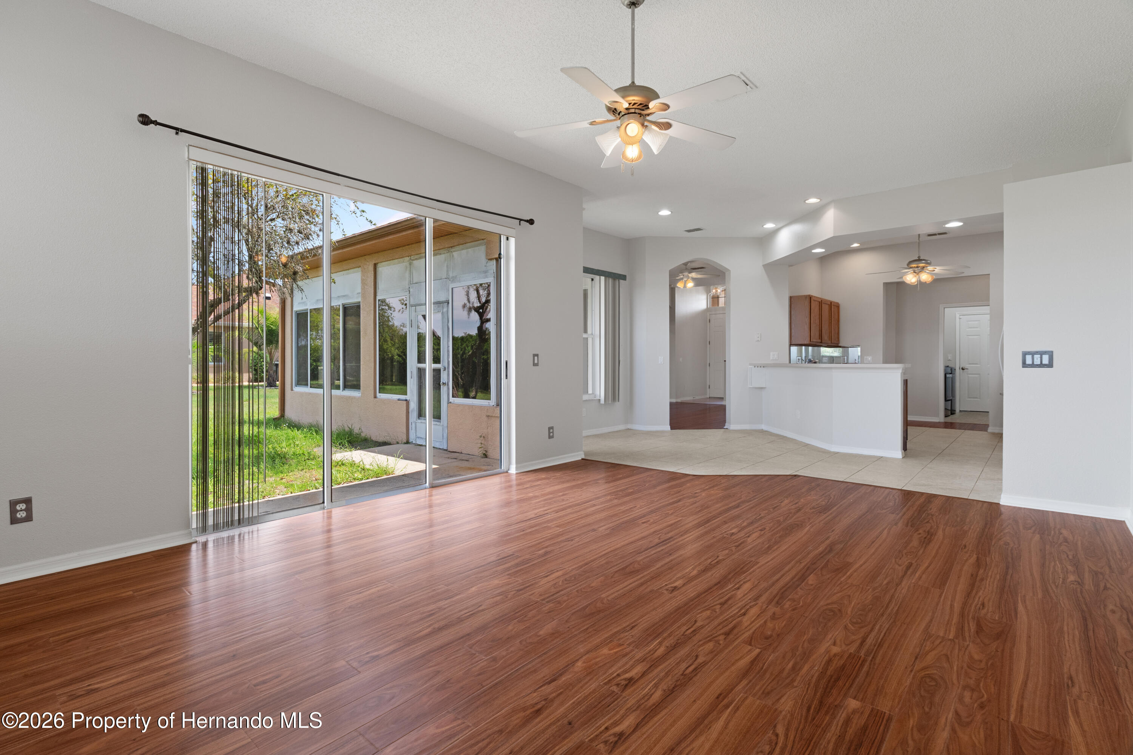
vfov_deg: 72.1
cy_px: 378
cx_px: 566
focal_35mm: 16
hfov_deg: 95.0
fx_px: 519
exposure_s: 1/4
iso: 250
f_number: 8
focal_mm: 11
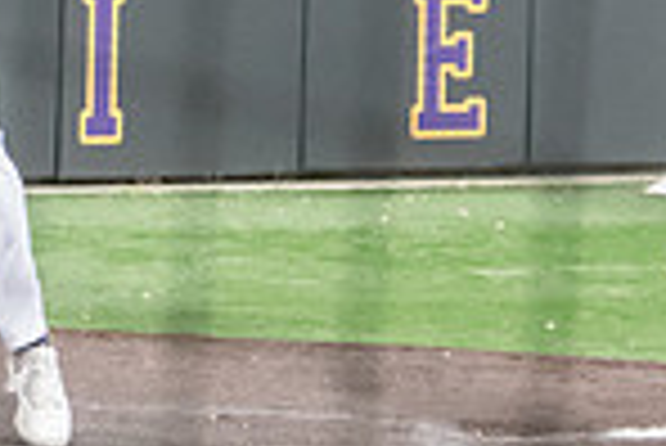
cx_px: -63
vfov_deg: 3.8
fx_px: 6740
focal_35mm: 364
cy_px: 34
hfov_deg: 5.6
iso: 5000
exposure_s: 1/1600
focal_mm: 62
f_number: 4.5
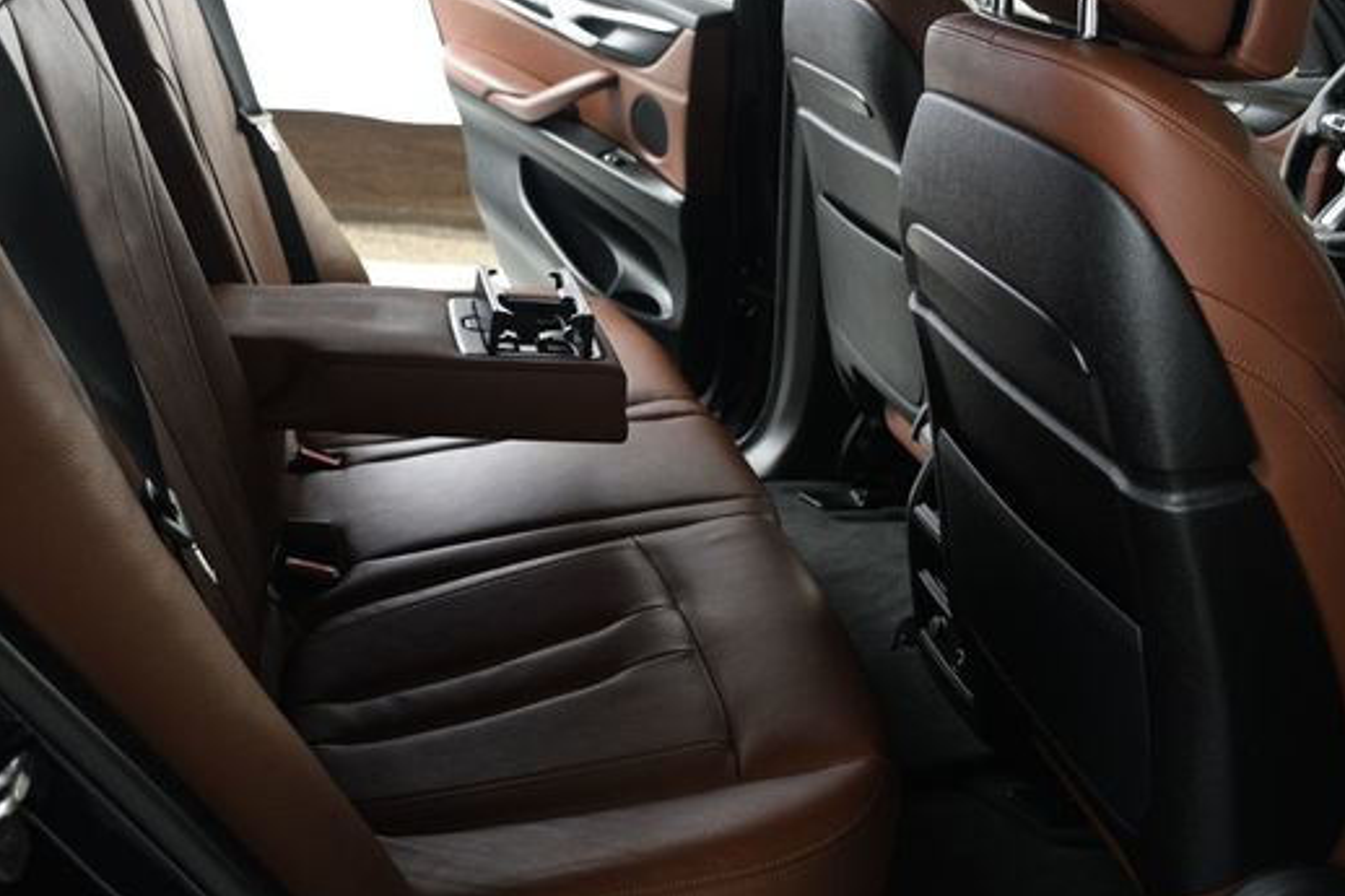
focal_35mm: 42
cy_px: 416
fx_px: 1569
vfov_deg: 31.9
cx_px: 579
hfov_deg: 46.3
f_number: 3.8
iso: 100
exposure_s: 1/160
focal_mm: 23
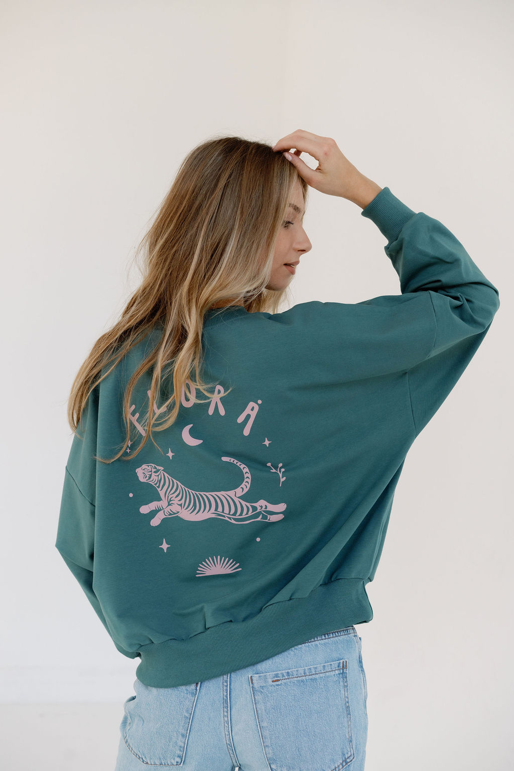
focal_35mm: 55
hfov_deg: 24.6
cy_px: 386
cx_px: 257
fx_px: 1178
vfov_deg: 36.2
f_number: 5
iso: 1250
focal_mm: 55
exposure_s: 1/200
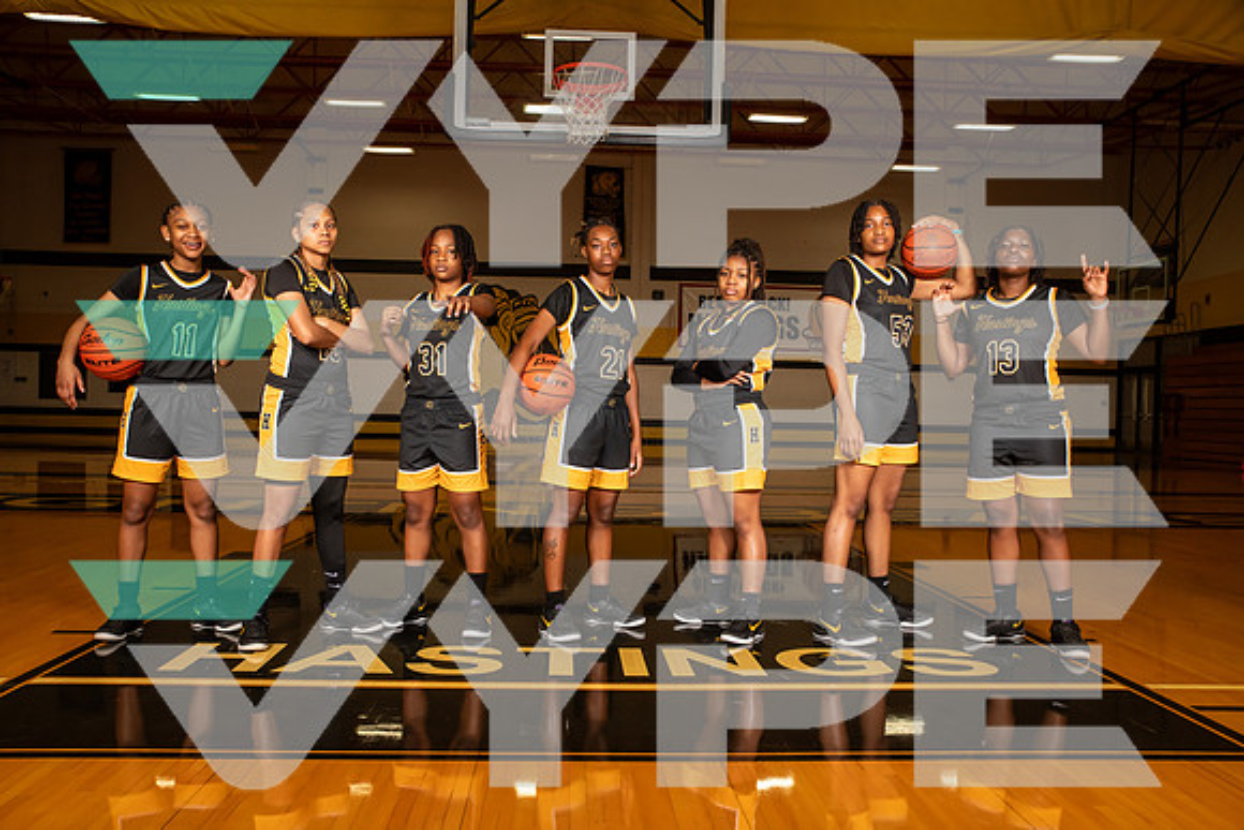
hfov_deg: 58.7
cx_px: 622
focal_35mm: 32
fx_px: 1106
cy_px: 415
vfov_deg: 41.1
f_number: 7.1
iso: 640
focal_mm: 32
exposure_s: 1/400
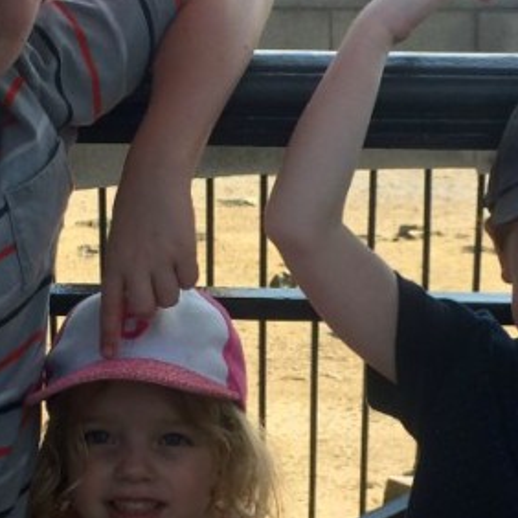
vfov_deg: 18.6
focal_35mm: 93
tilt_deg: -20.3
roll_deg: +0.3
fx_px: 1574
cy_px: 371
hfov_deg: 18.7
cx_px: 253
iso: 32
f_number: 2.2
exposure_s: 1/720
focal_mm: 4.15
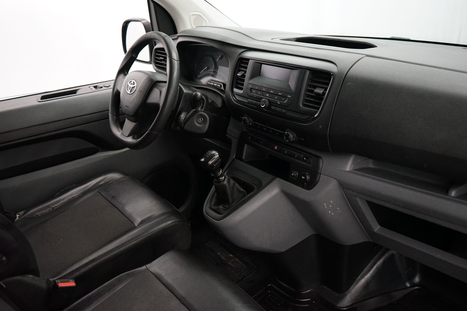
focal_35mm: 32
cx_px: 234
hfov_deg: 58.7
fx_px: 415
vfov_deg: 41.1
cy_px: 156
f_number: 4
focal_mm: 32
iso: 5000
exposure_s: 1/160
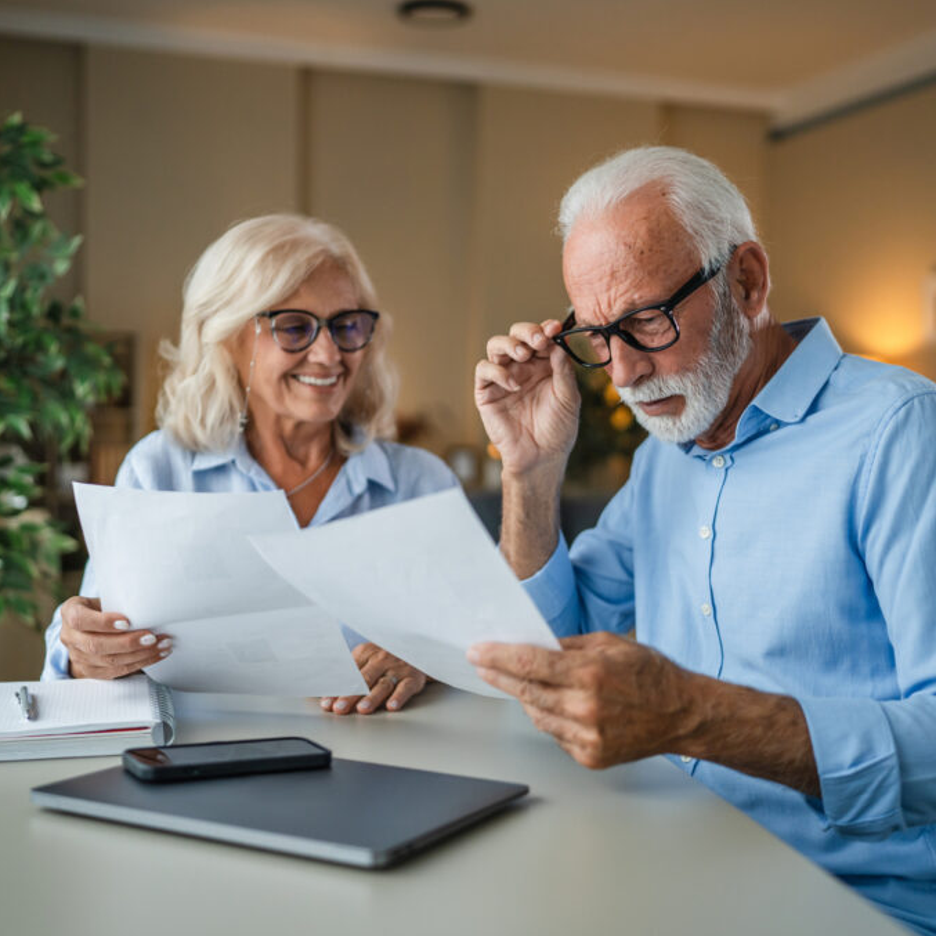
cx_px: 505
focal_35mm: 45
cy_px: 471
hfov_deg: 37.5
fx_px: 1377
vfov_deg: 37.6
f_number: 1.6
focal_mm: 35
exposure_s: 1/640
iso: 800
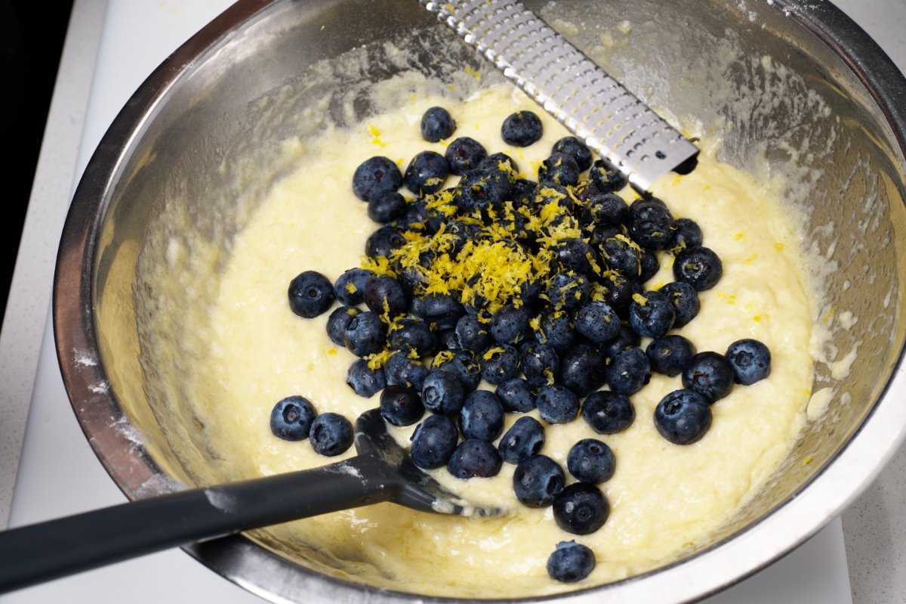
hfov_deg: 30.1
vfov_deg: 20.3
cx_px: 453
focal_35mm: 67
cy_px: 302
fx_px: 1685
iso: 200
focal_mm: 67
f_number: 11
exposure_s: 1/100
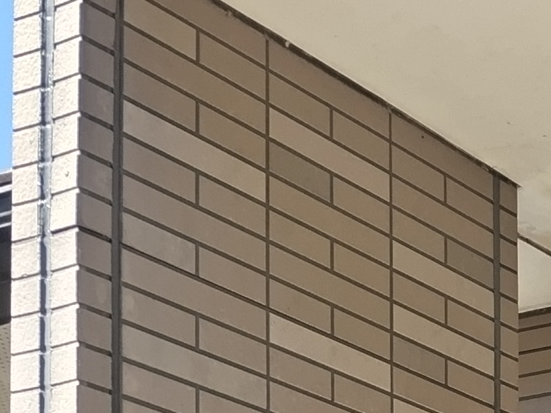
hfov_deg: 15.3
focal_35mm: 120
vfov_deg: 11.0
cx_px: 791
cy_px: 883
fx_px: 1910
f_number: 1.79
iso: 50
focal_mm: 4.8
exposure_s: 1/167
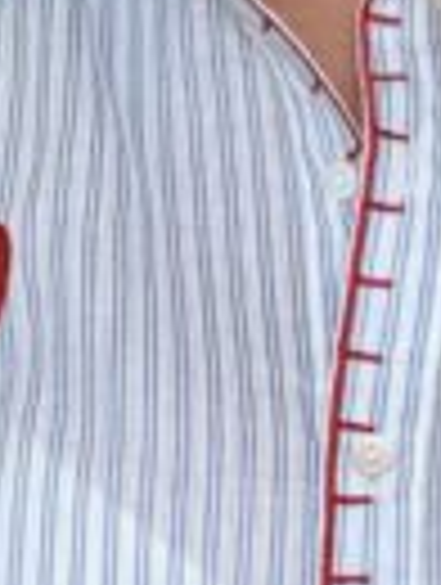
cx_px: 392
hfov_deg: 8.1
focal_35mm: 184
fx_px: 3115
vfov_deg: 10.7
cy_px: 297
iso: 80
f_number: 1.9
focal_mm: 2.71
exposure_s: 1/60
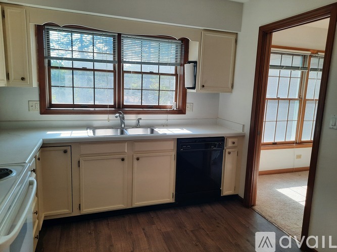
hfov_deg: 69.4
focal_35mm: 25
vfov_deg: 54.9
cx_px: 168
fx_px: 243
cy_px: 126
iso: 40
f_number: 2
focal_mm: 4.6
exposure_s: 1/100
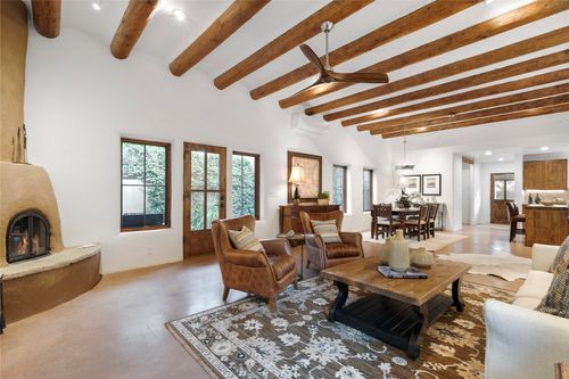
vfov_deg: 70.4
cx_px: 284
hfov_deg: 93.3
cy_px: 190
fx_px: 269
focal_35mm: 17
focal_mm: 17
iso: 320
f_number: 9
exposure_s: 1/1.67
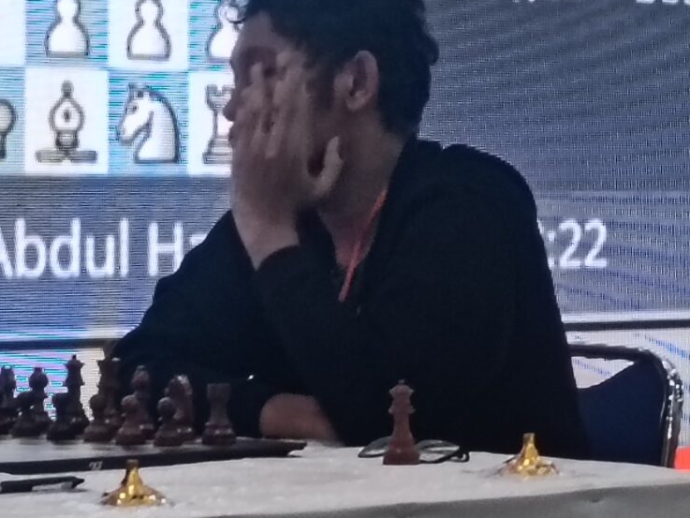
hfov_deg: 10.2
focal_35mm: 193
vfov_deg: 7.7
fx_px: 3848
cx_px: 351
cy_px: 228
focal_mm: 4.7
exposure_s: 1/50
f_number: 1.7
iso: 400
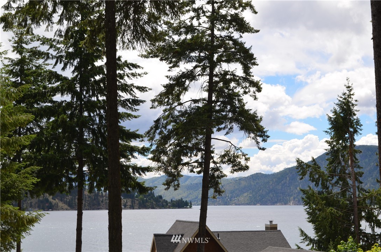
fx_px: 729
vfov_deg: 19.6
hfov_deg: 29.3
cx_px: 190
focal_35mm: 69
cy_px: 126
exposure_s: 1/200
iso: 100
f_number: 10
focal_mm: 46
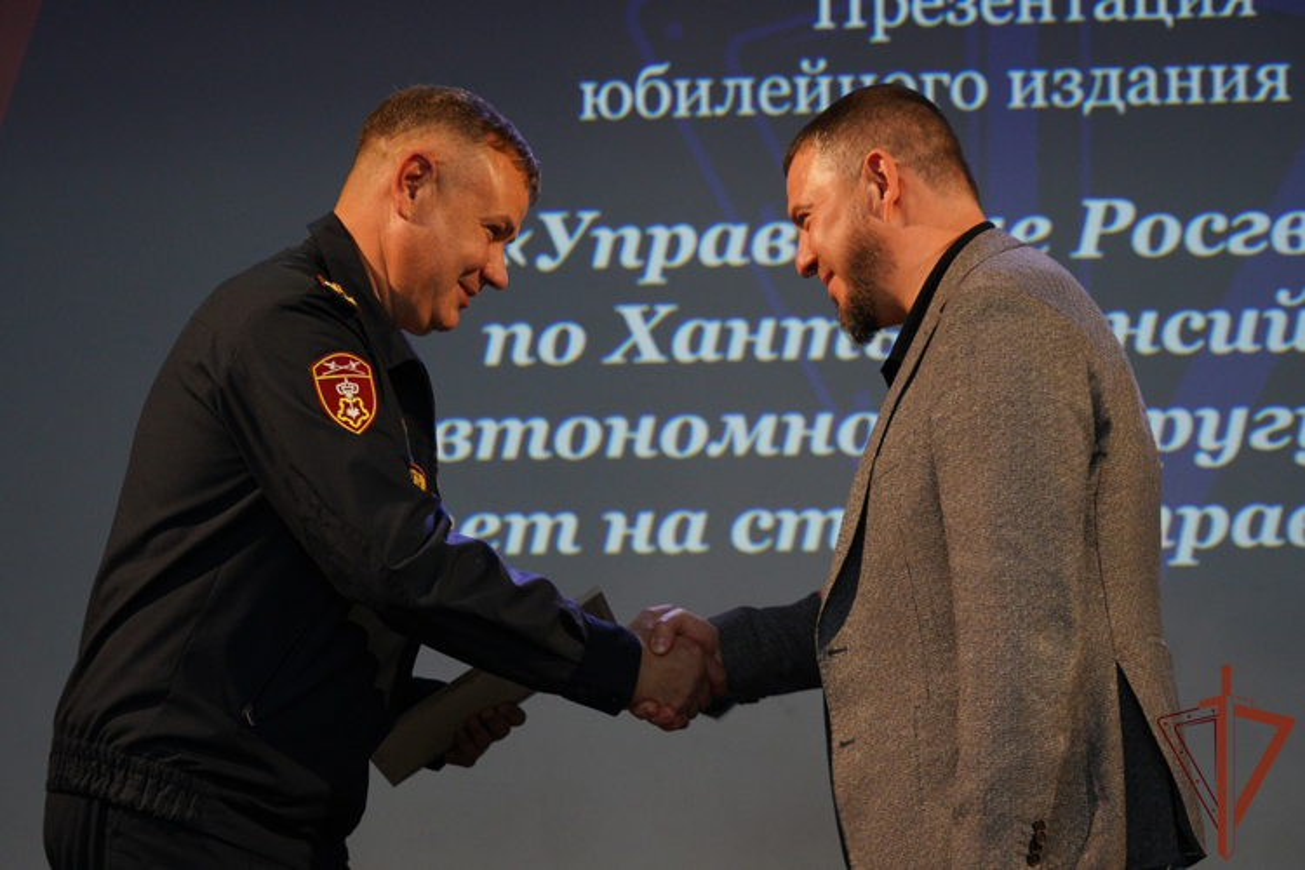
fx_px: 4096
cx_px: 652
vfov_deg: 12.1
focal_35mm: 113
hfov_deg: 18.1
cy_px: 435
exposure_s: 1/160
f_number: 6.3
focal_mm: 113
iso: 3200
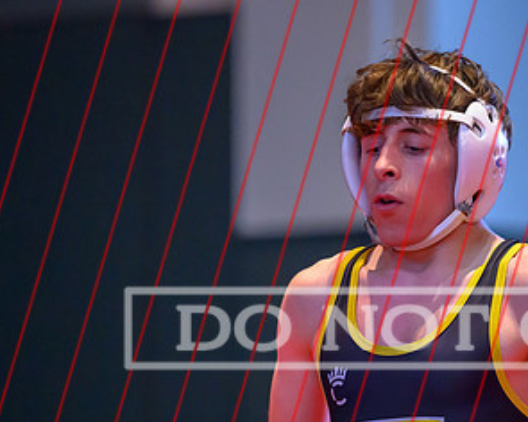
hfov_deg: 4.3
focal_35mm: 450
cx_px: 389
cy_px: 268
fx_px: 7032
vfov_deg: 3.4
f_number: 2.8
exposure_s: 1/800
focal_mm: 200
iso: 6400
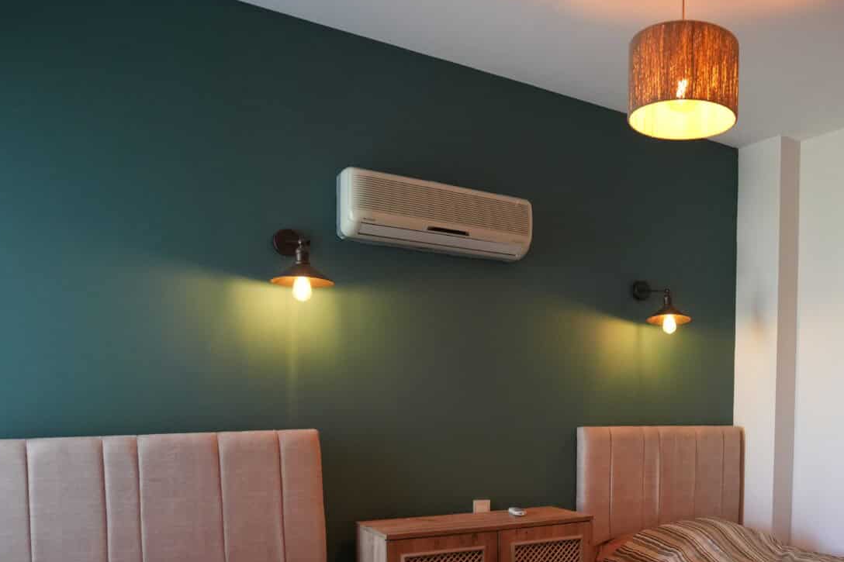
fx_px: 750
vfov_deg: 39.0
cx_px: 645
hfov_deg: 55.5
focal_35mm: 32
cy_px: 473
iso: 2000
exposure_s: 1/160
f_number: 2.8
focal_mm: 17
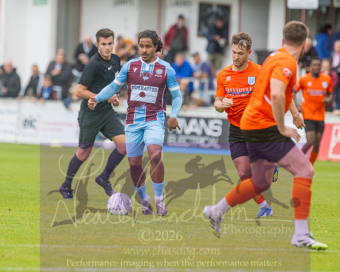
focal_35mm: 466
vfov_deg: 3.3
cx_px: 139
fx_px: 4686
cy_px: 133
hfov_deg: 4.2
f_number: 2.8
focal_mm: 250
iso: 560
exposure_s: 1/1250
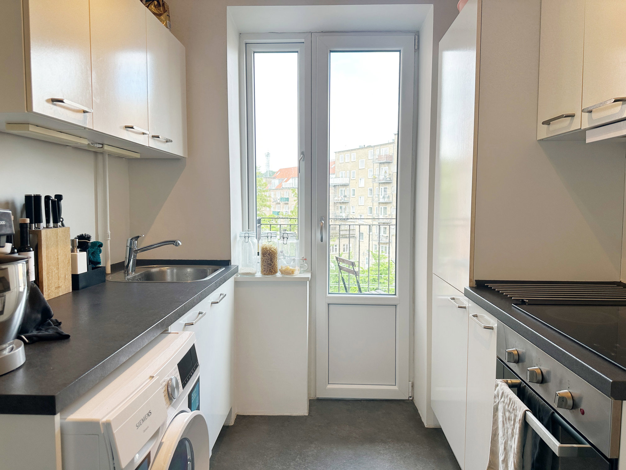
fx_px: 434
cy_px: 235
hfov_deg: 71.6
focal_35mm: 24
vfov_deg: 56.8
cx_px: 313
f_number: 1.78
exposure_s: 1/212
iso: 64
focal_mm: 6.86
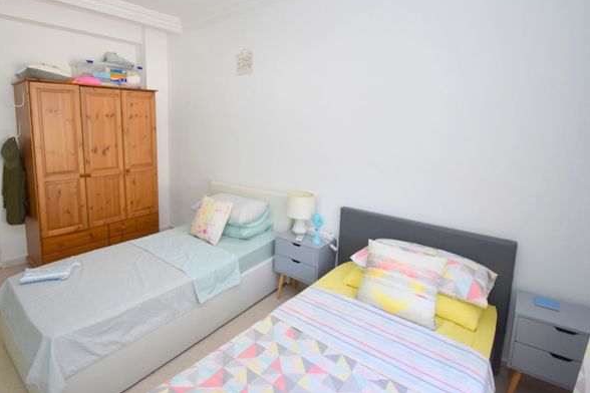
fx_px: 295
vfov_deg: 66.8
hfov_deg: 89.0
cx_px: 239
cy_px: 160
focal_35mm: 18
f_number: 4.5
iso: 800
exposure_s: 1/125
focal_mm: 10
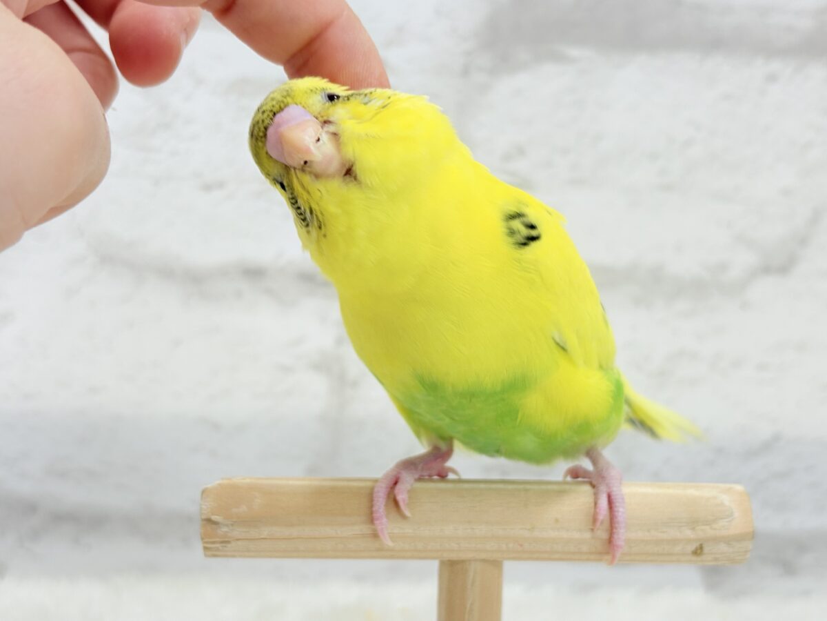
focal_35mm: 52
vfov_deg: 28.0
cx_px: 414
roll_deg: -1.6
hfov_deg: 36.8
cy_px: 310
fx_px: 1242
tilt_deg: -6.0
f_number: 1.6
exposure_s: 1/50
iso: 32
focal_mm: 5.96
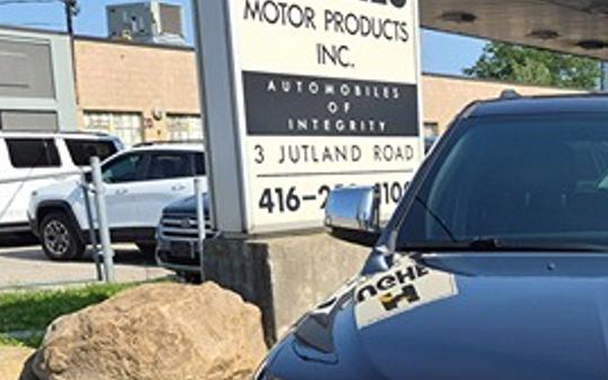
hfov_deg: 32.5
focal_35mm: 58
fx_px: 961
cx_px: 596
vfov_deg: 21.7
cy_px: 362
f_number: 1.8
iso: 80
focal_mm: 5.4
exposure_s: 1/4464
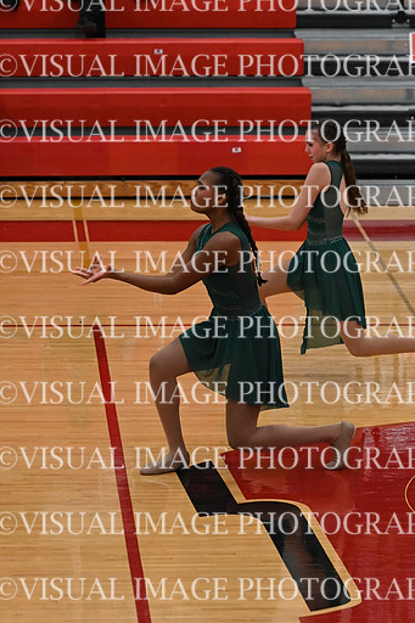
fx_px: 3962
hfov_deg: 6.0
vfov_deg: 9.0
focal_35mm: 229
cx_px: 229
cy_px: 294
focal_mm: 135
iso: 5000
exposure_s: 1/400
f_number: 4
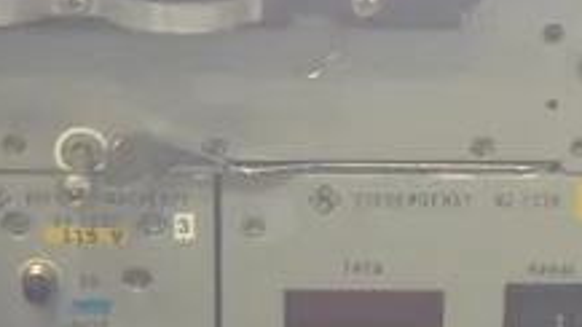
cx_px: 169
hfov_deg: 12.3
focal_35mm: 175
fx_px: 2700
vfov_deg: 6.9
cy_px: 348
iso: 50
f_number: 2.4
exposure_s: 1/24
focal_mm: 4.28
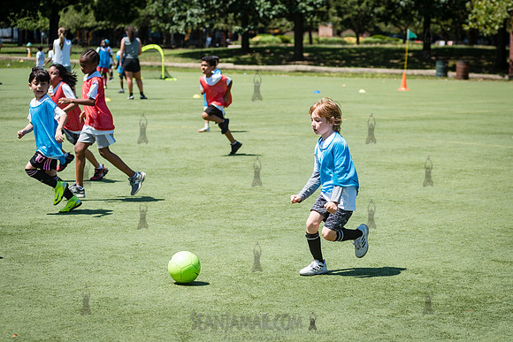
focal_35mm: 105
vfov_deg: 13.1
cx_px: 336
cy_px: 191
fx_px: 1495
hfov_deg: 19.4
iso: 200
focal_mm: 80
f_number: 4
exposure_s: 1/1000
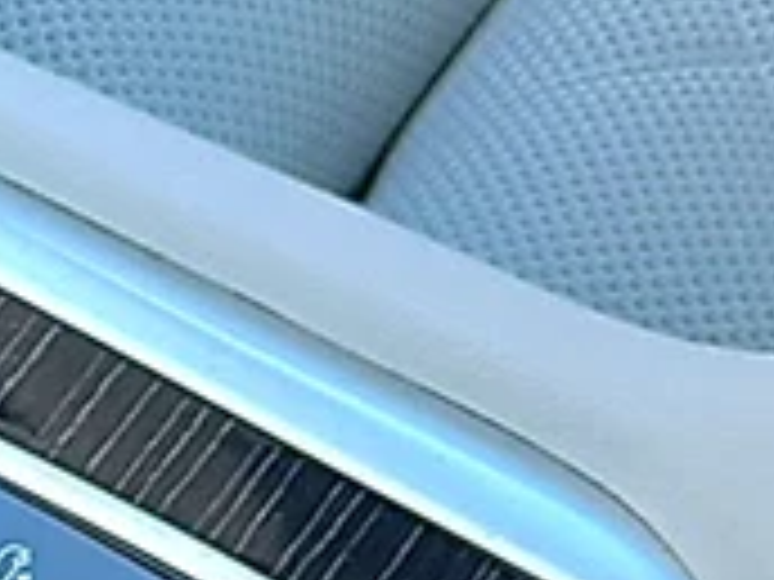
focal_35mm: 159
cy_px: 982
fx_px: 3555
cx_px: -783
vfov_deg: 9.0
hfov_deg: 11.2
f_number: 1.78
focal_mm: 6.86
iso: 64
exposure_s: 1/222
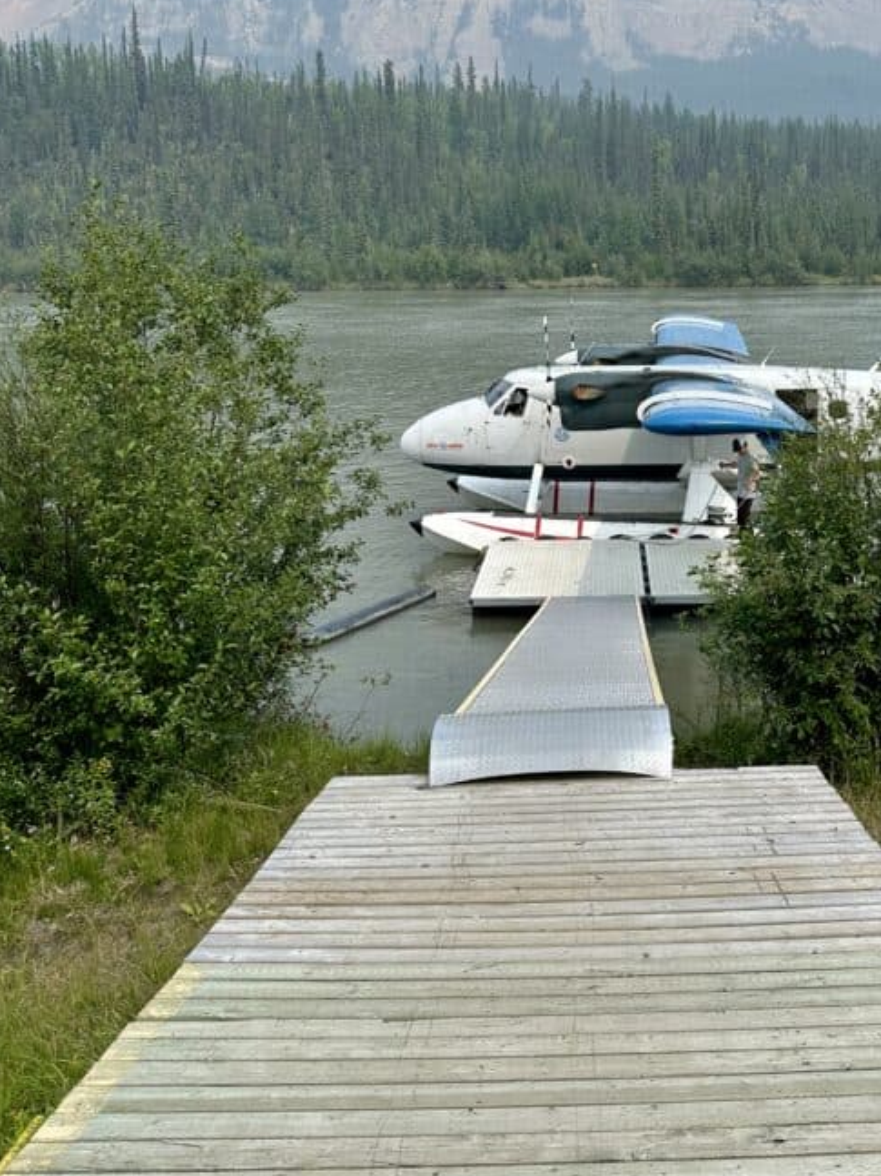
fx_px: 1290
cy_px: 362
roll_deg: +0.4
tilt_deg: -5.7
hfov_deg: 37.3
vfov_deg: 47.9
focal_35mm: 38
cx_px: 592
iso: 80
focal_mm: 6.86
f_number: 1.78
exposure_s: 1/3717
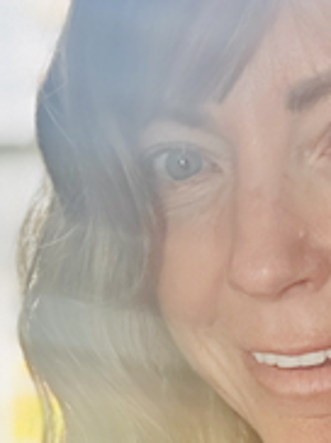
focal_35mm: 99
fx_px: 1265
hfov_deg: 14.7
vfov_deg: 19.5
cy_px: 409
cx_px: 299
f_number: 1.9
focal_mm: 2.69
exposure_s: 1/56
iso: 320
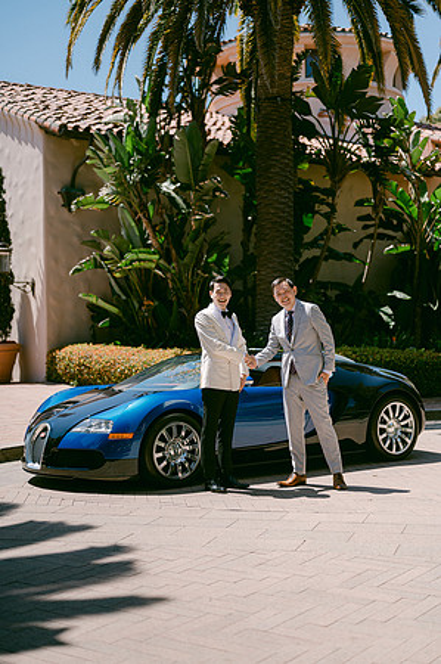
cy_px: 332
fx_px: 921
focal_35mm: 50
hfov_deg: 26.9
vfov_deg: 39.6
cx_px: 220
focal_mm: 50
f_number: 1.8
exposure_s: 1/4000
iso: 100
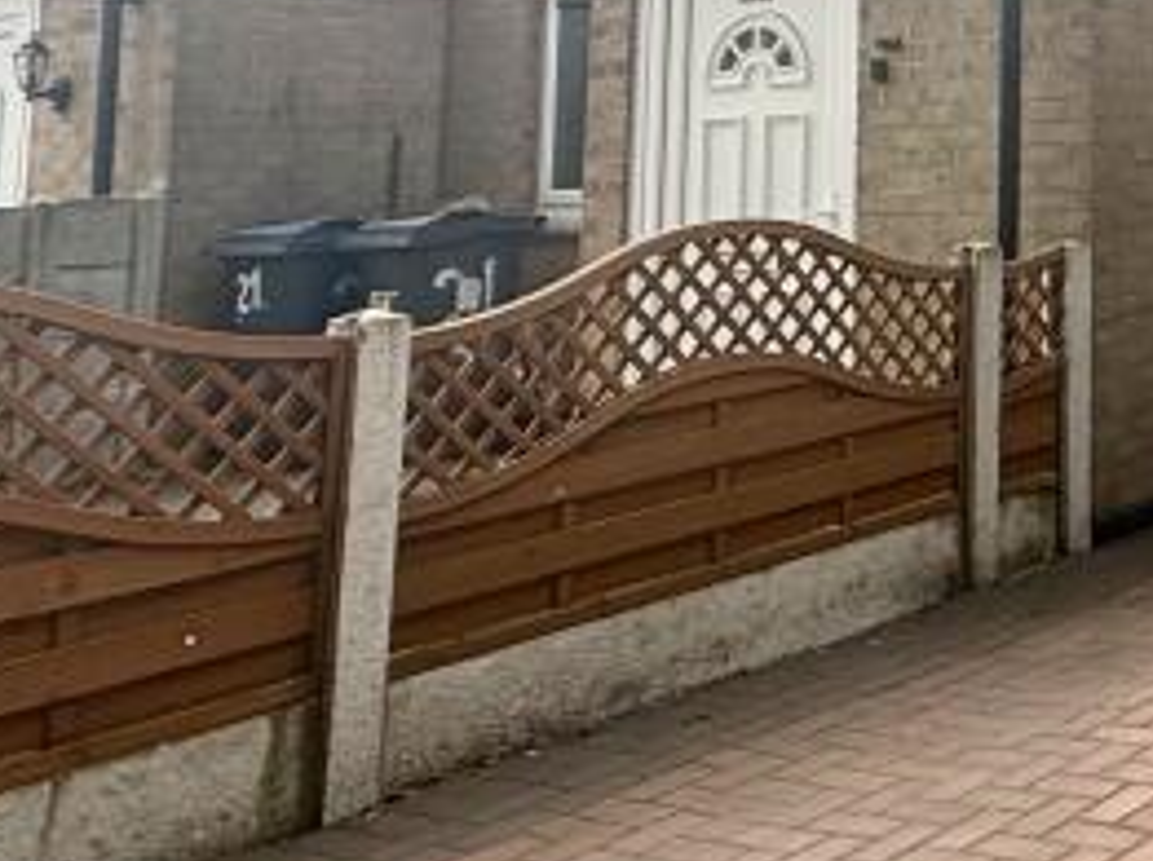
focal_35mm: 55
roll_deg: +2.5
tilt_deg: +8.3
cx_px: 1595
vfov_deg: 24.4
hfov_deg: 27.5
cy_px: -132
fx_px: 1829
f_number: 2.2
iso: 64
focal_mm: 2.22
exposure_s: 1/820
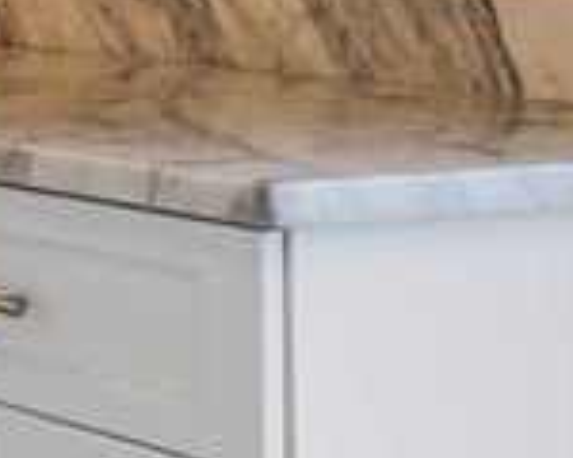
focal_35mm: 163
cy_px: -107
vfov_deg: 9.3
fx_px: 2764
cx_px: -668
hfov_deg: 10.6
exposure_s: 1/80
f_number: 5.6
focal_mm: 24
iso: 1000
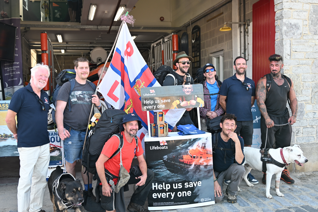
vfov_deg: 31.9
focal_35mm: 42
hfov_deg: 46.4
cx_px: 159
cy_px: 106
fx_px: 371
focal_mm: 28
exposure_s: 1/250
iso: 320
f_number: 4
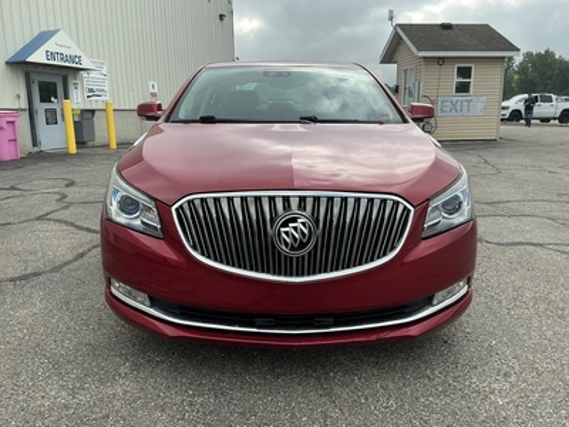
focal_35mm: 28
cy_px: 214
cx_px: 284
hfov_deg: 63.4
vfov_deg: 49.7
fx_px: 460
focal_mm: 3
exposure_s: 1/944
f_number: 1.8
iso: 25
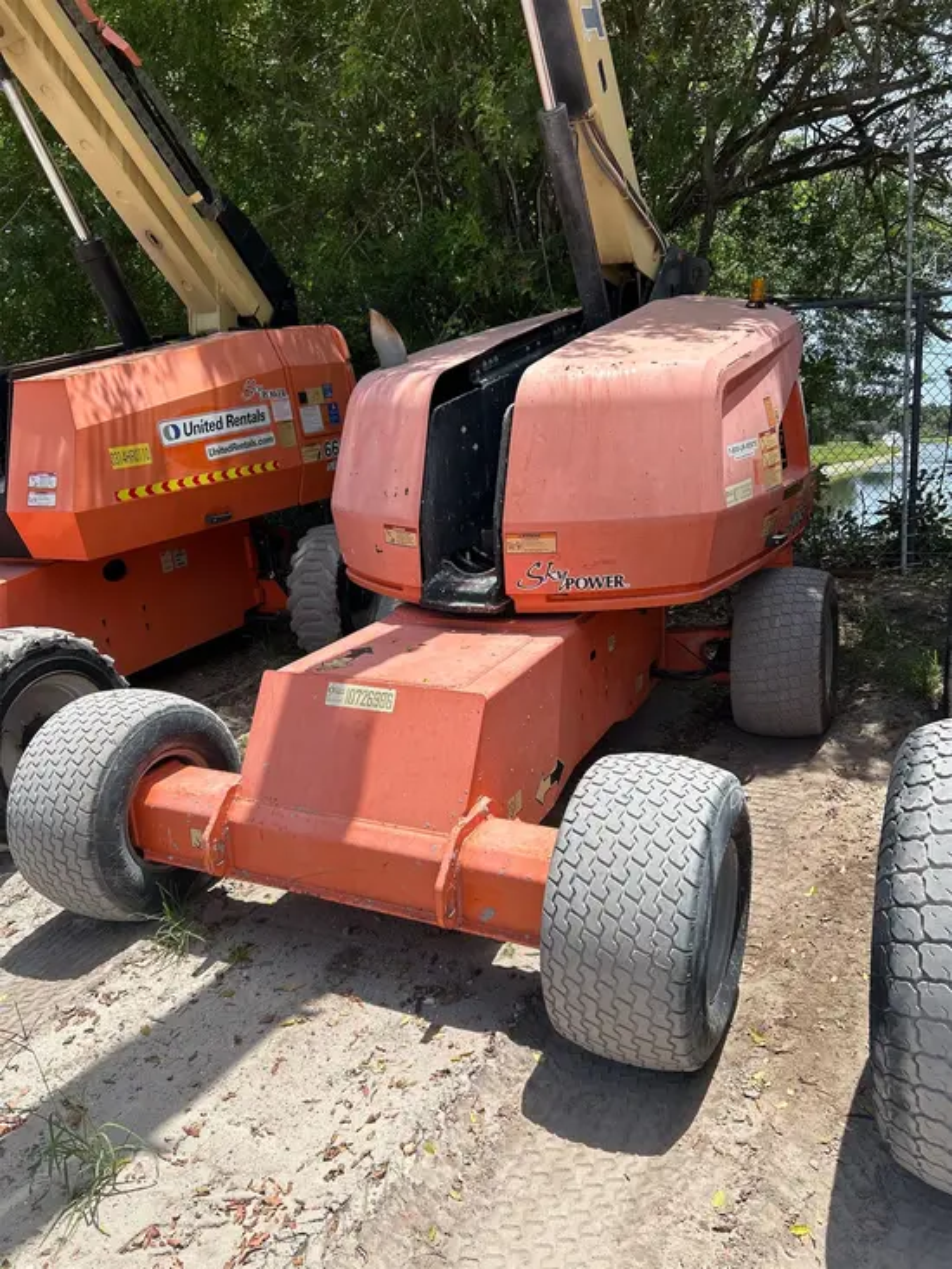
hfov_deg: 53.1
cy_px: 634
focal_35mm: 26
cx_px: 476
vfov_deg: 67.3
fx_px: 953
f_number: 1.5
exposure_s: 1/3077
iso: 50
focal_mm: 5.7
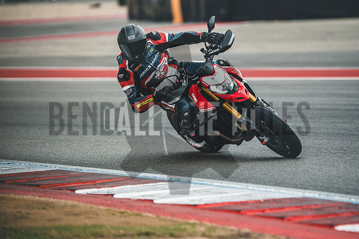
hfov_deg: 6.9
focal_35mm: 300
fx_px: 2992
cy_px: 120
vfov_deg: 4.6
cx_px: 180
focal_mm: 200
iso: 1000
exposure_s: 1/3200
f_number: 2
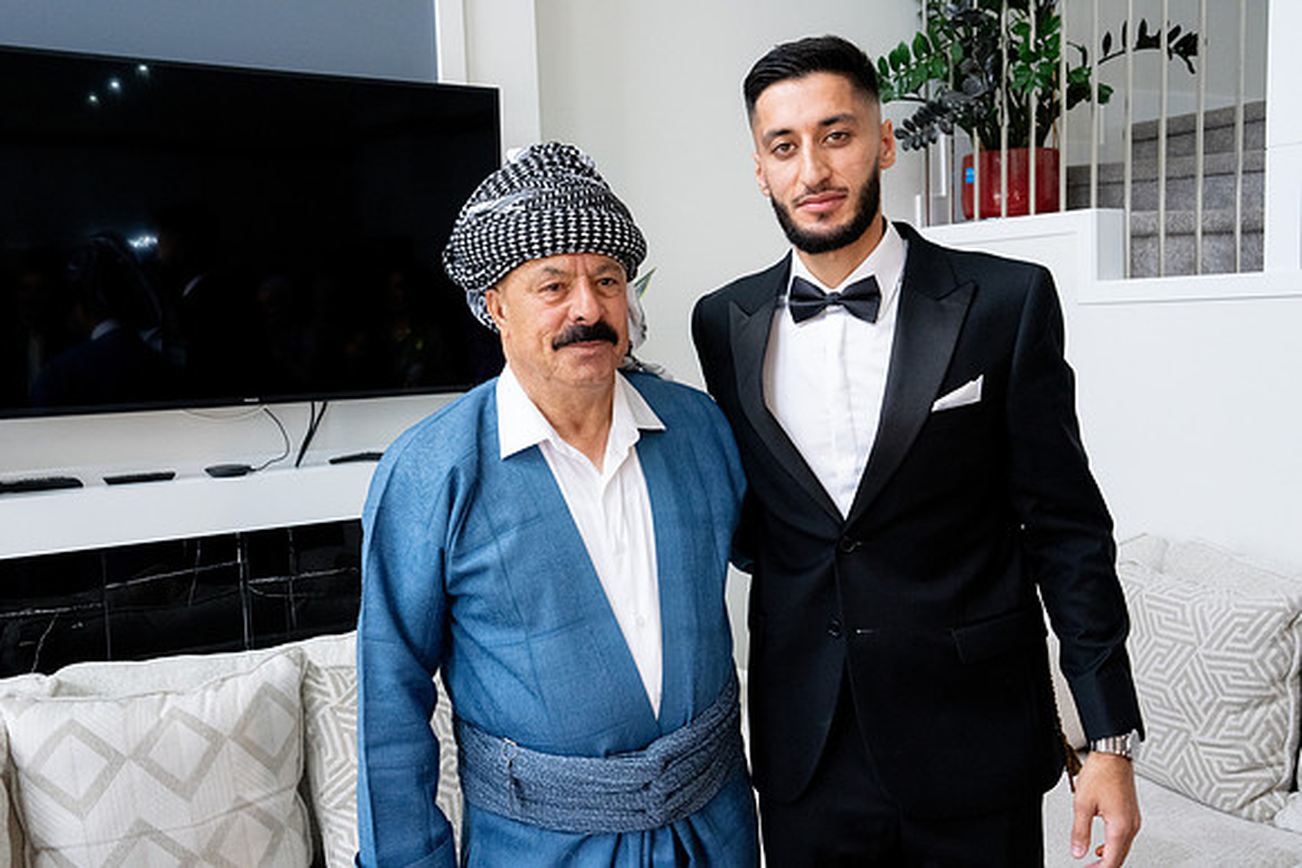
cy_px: 434
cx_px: 651
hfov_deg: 53.1
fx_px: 1302
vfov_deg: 36.9
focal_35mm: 36
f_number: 9
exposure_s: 1/160
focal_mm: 36
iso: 6400
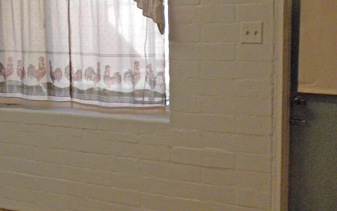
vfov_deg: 19.4
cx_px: 91
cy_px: 93
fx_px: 615
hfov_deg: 30.2
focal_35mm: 67
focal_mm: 6.6
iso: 266
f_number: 3.5
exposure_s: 1/59.3
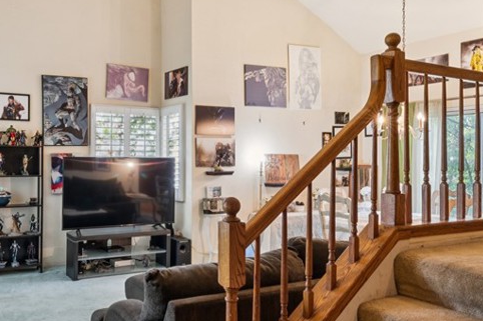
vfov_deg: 38.4
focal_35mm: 34
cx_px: 159
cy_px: 169
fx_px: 462
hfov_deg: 54.1
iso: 100
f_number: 13
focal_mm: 16.2
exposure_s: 4
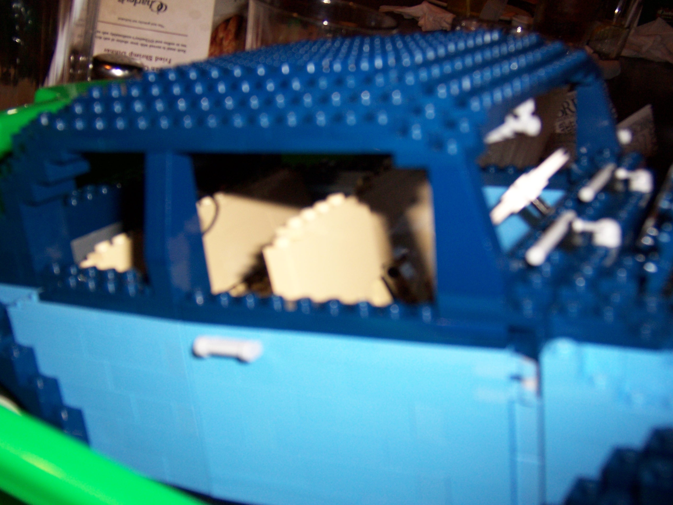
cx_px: 336
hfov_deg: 46.8
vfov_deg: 36.0
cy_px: 252
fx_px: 778
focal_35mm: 40
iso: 140
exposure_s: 1/60
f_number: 3.4
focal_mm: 6.7
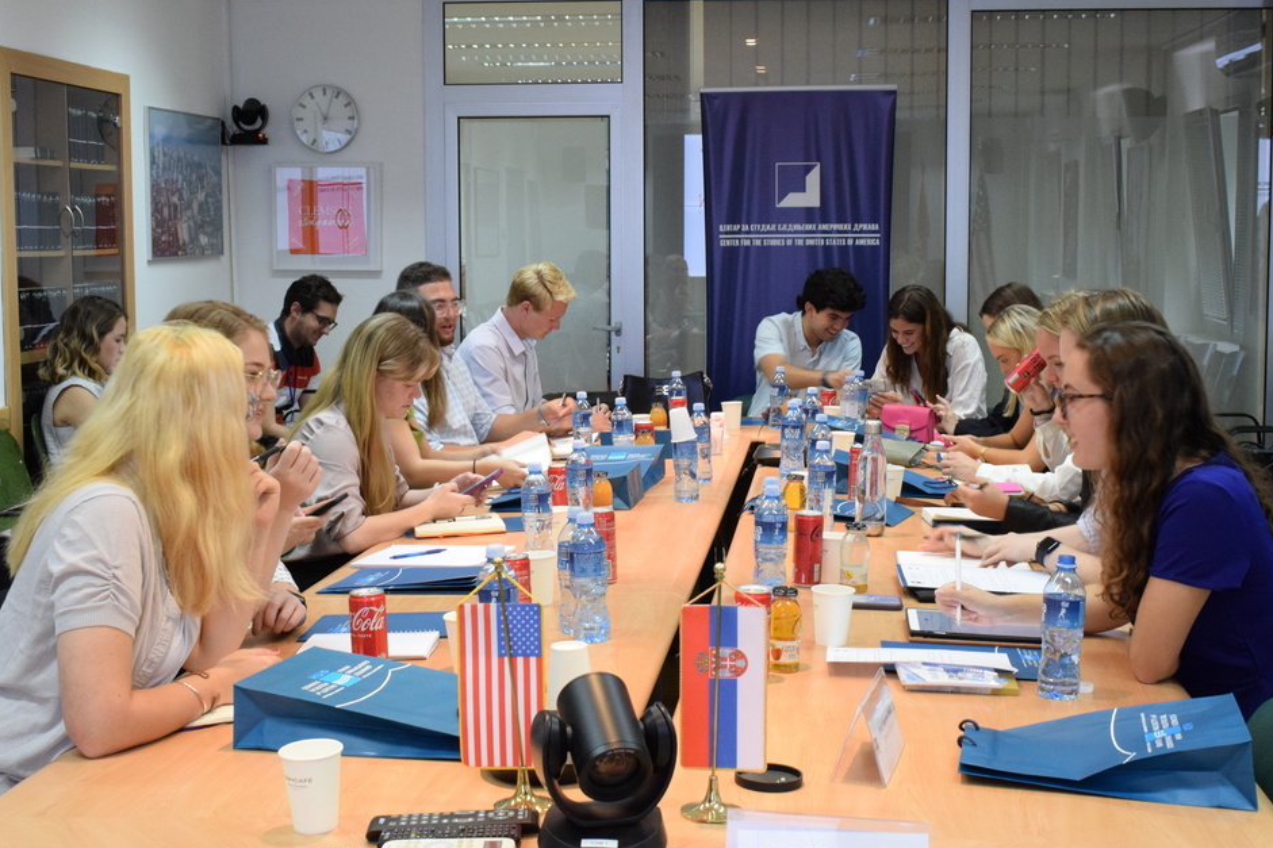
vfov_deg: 27.5
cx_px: 651
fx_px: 1732
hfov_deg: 40.3
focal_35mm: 49
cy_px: 394
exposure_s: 1/15
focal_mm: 30
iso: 2500
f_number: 13
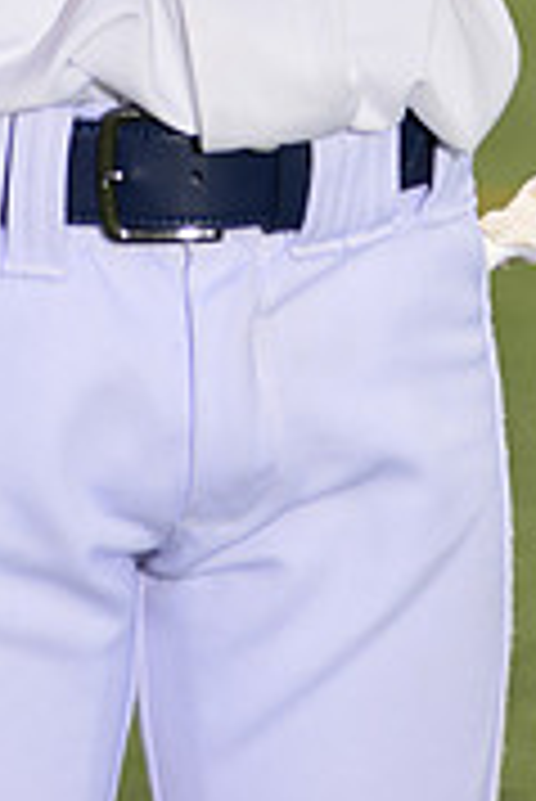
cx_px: 2
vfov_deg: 3.1
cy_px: -477
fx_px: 14532
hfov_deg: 2.1
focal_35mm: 652
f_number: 11
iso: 125
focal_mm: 200
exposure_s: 1/200
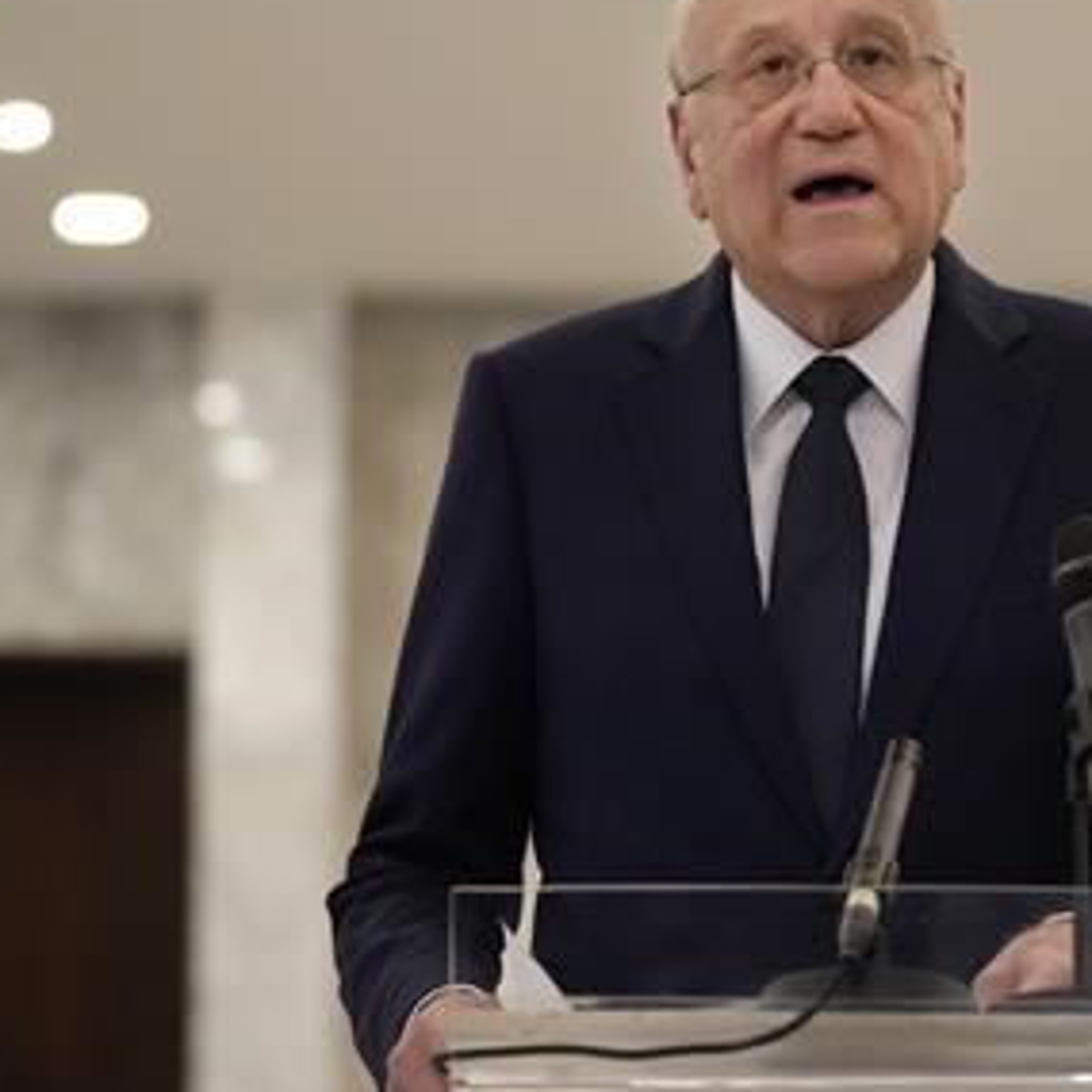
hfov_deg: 9.8
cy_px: 680
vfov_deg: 9.8
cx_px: 893
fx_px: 6353
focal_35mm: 178
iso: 4000
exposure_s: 1/500
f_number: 2.8
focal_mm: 92
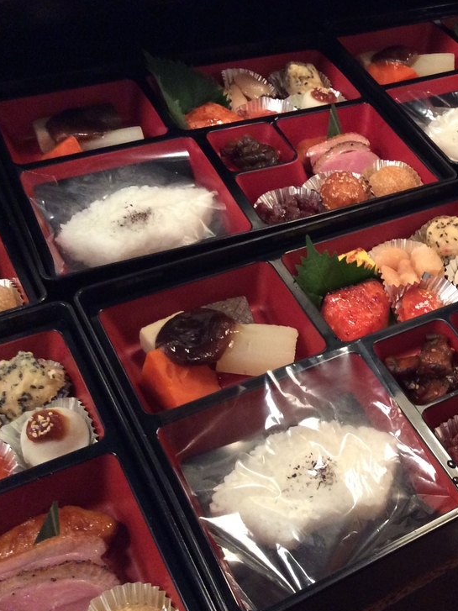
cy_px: 320
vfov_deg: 42.1
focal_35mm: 45
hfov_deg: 30.5
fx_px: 794
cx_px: 427
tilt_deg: -45.6
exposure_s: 1/24
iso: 250
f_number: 2.4
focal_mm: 3.3
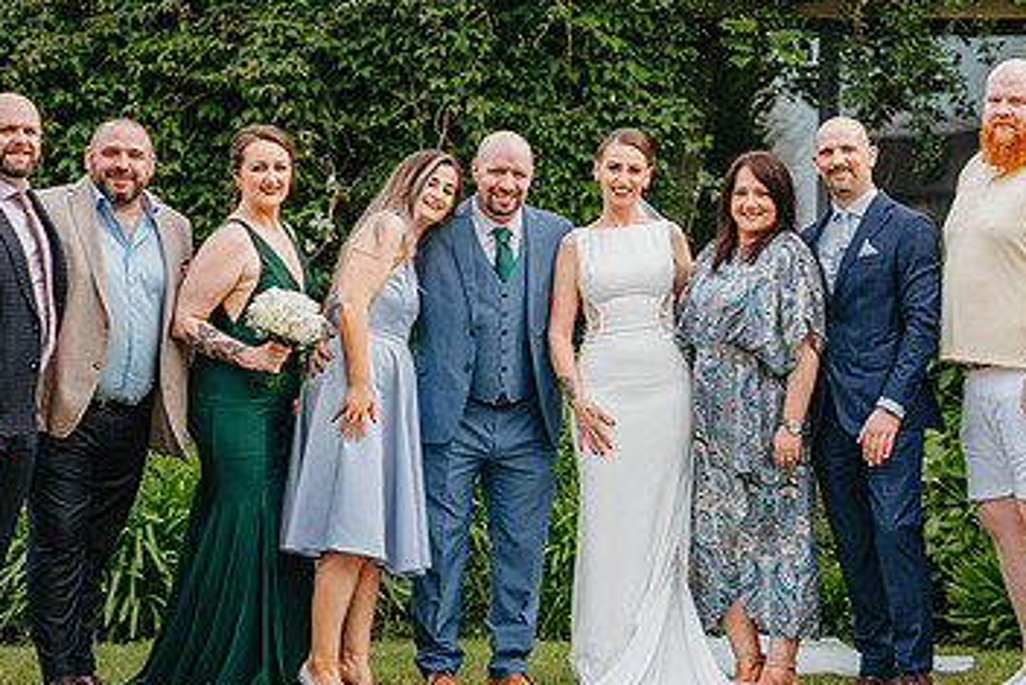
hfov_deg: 14.6
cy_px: 235
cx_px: 673
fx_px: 3991
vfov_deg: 9.8
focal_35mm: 140
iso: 200
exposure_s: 1/640
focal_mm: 85
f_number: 2.8
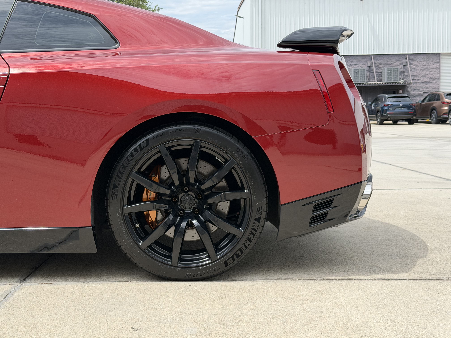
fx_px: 625
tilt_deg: -4.1
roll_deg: +0.9
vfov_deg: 30.3
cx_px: 226
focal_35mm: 48
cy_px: 169
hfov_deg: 39.7
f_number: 1.78
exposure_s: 1/3226
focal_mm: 6.76
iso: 80
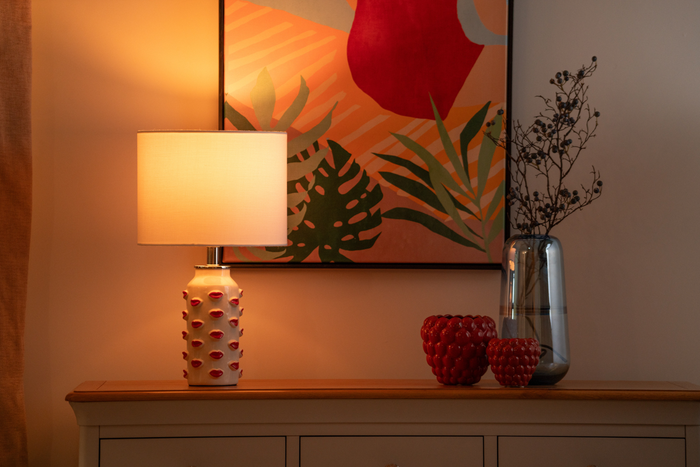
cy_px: 234
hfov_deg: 12.5
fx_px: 3189
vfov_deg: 8.4
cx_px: 350
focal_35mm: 164
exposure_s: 1/125
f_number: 4
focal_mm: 164
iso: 800
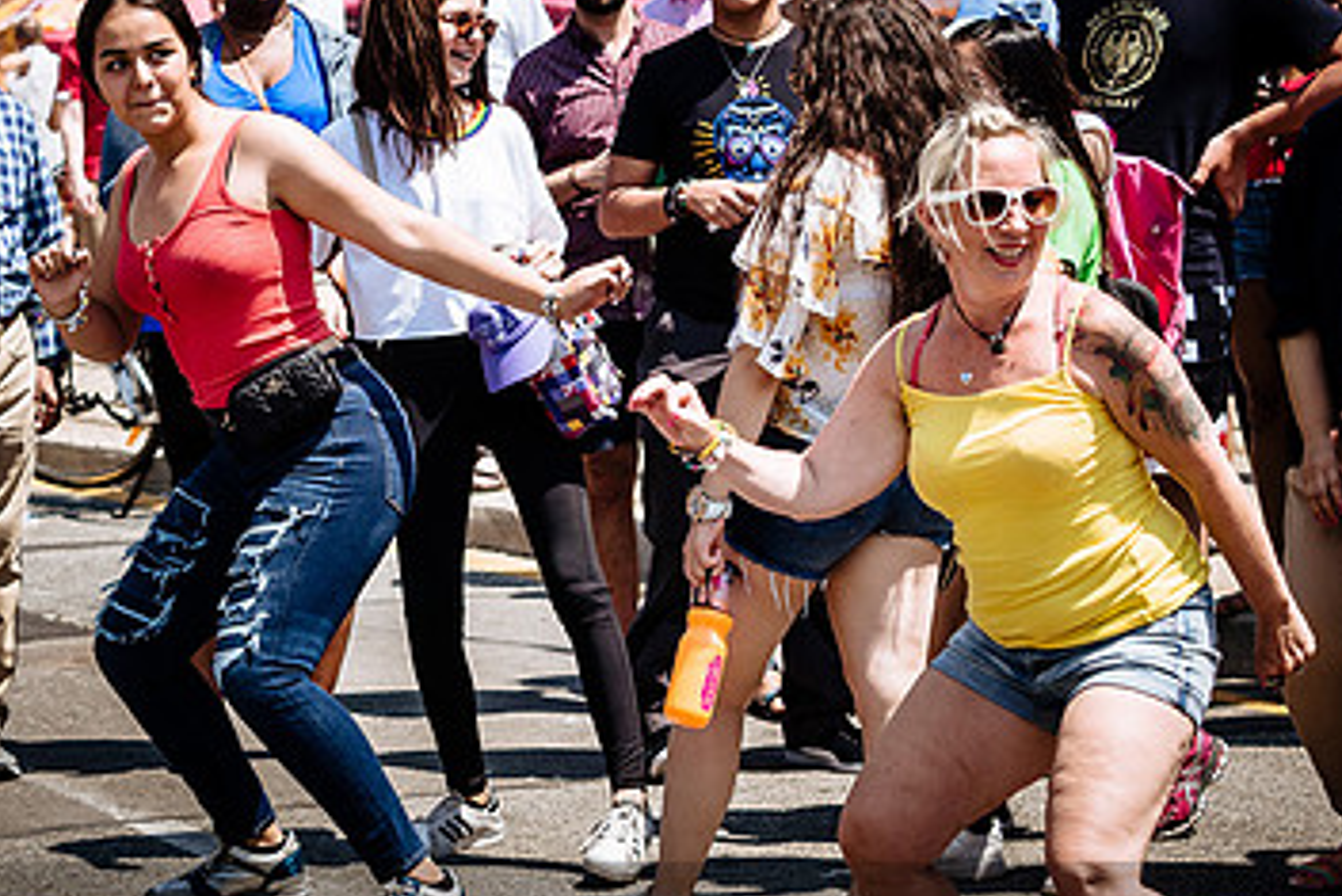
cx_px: 583
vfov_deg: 10.0
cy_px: 467
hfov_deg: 15.0
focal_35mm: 137
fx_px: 5109
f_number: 2.8
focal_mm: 40
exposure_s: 1/2500
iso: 200
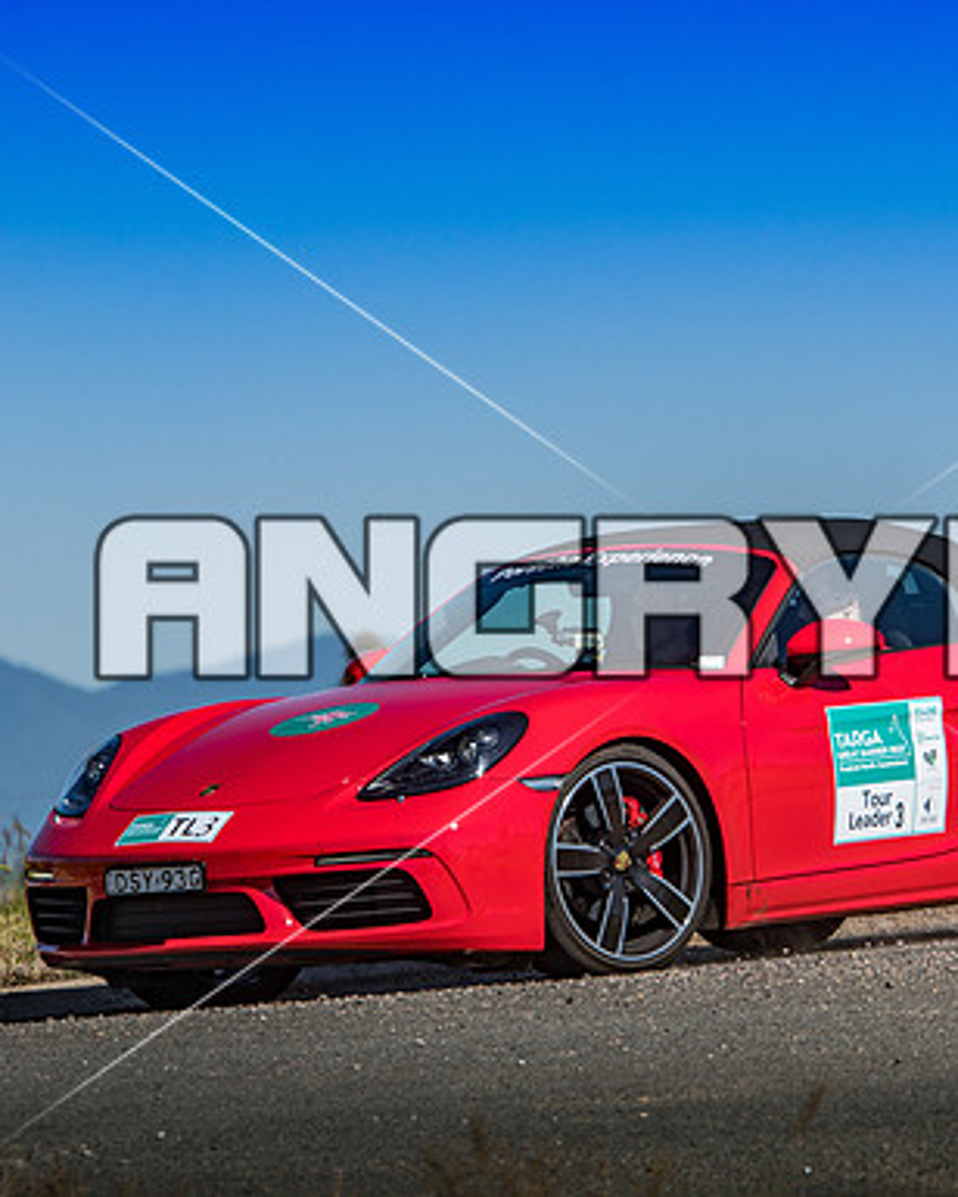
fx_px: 11660
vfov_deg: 5.9
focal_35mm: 329
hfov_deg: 4.7
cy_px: 598
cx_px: 768
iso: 100
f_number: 4.5
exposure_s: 1/2500
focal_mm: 155
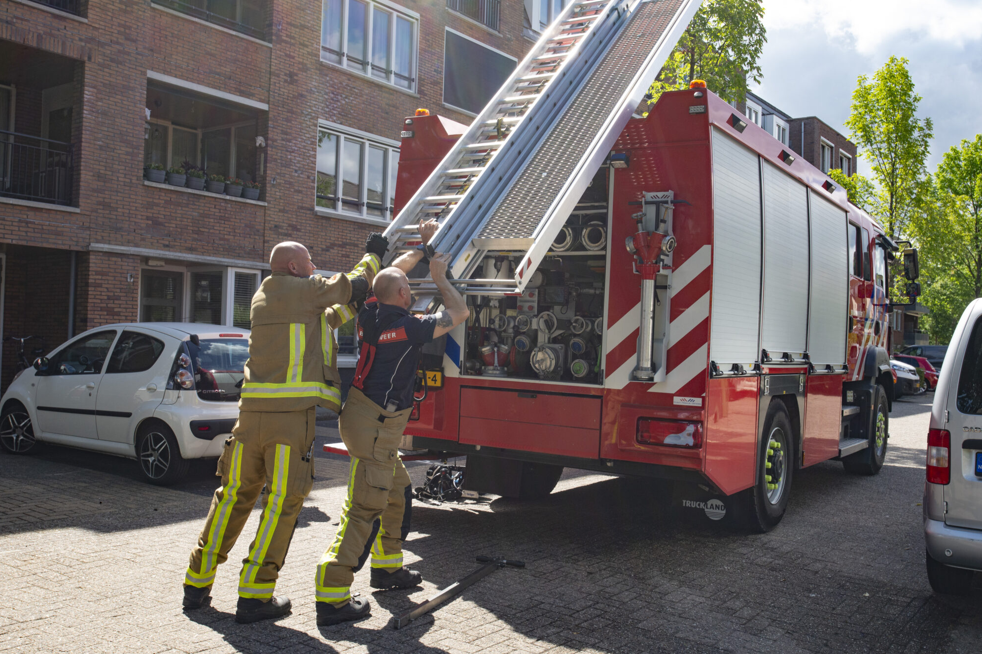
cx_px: 503
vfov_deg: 36.9
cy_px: 329
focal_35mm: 36
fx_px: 982
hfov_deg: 53.1
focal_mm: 35
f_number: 11
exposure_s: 1/500
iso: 640
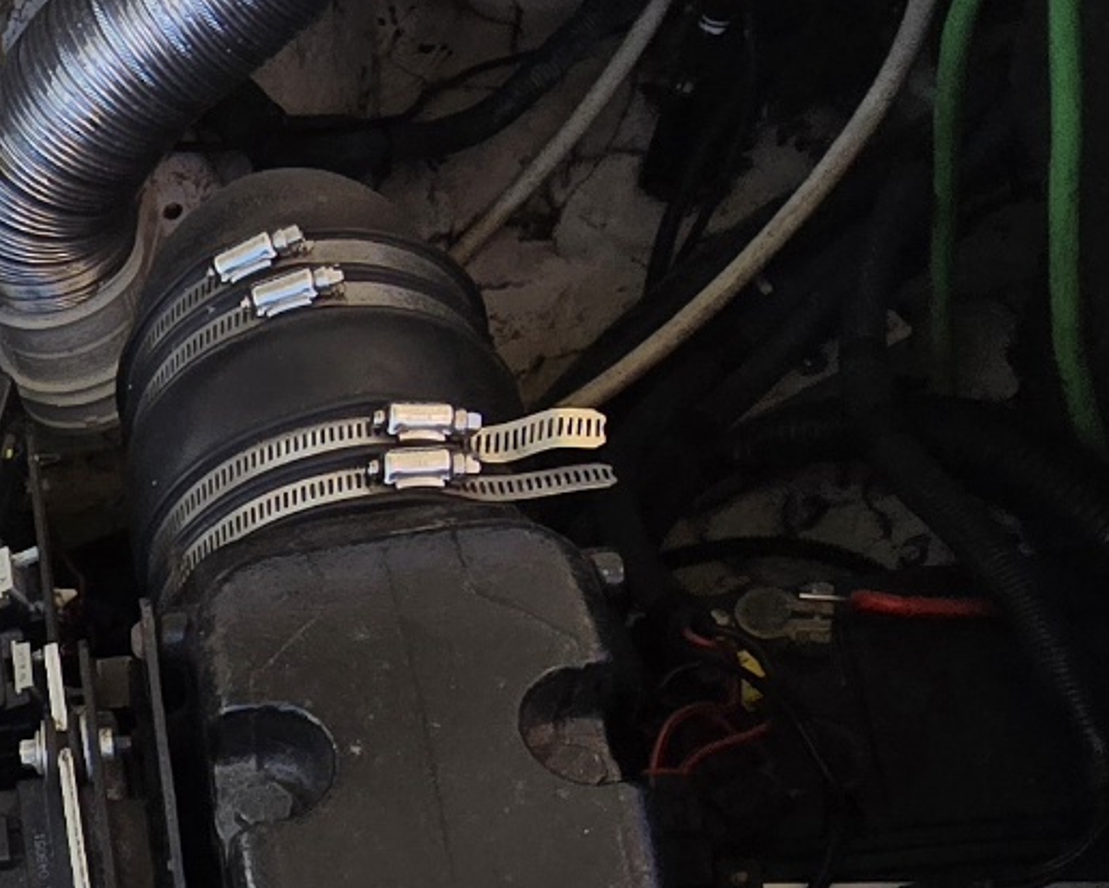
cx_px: -557
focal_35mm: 59
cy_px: 832
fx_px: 1937
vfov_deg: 24.9
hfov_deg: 24.7
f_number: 2.2
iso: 50
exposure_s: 1/189
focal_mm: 2.2
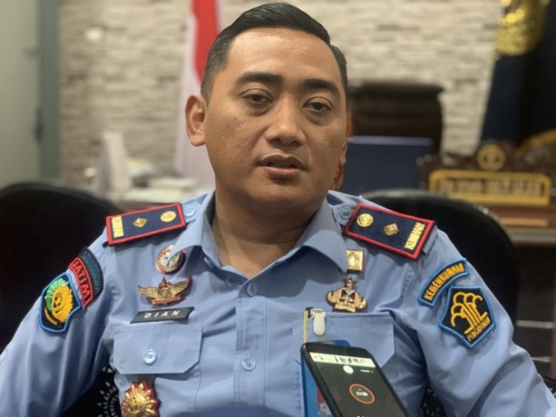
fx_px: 835
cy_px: 208
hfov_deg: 36.8
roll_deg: -2.9
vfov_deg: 28.0
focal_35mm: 52
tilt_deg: -6.8
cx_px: 278
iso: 640
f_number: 2.4
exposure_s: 1/30
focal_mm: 6
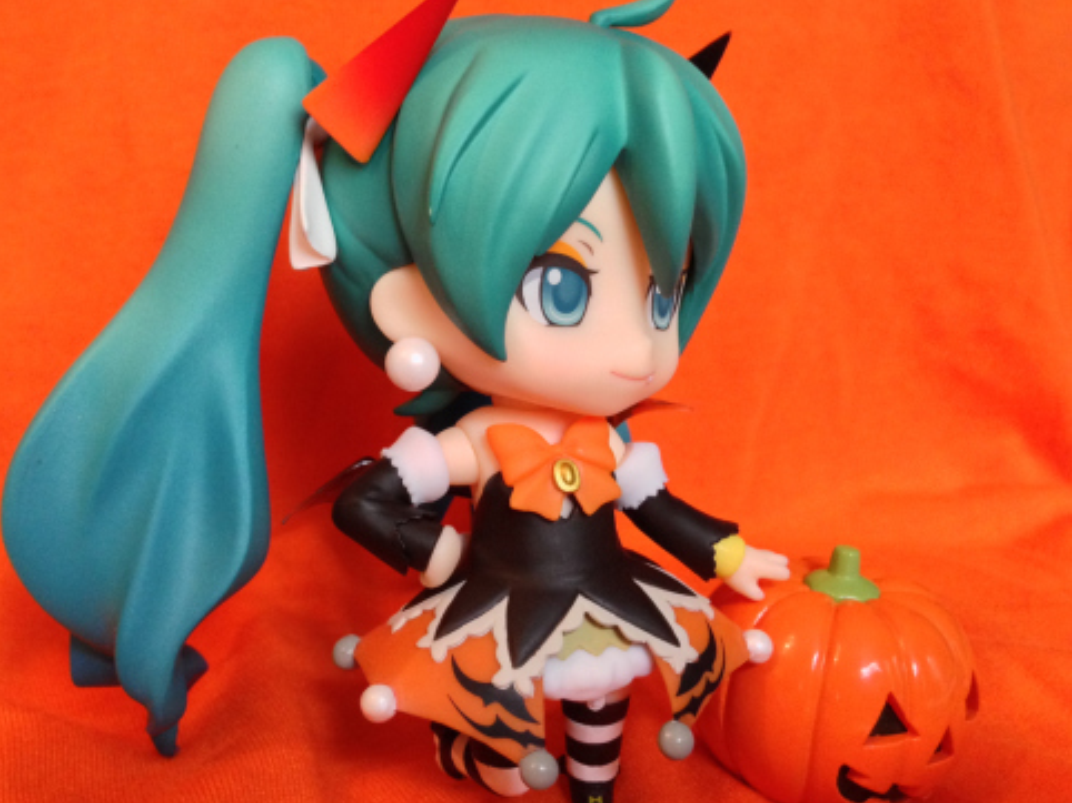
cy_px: 393
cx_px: 474
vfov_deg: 38.6
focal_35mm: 37
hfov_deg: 50.1
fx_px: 1145
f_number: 2.4
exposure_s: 1/20
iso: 320
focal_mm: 4.12
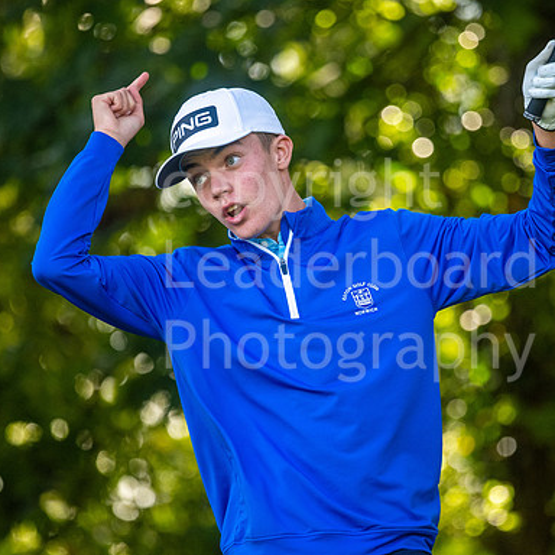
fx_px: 10485
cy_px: 278
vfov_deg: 3.0
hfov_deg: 3.0
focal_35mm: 578
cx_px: 353
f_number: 4
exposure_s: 1/1000
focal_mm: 300
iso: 640
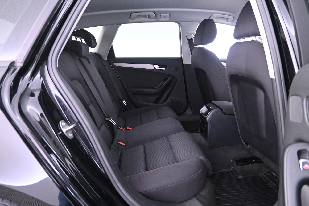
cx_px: 154
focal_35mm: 24
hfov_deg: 73.7
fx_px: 206
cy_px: 103
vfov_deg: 53.1
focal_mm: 16
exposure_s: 1/10
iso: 3200
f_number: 3.5
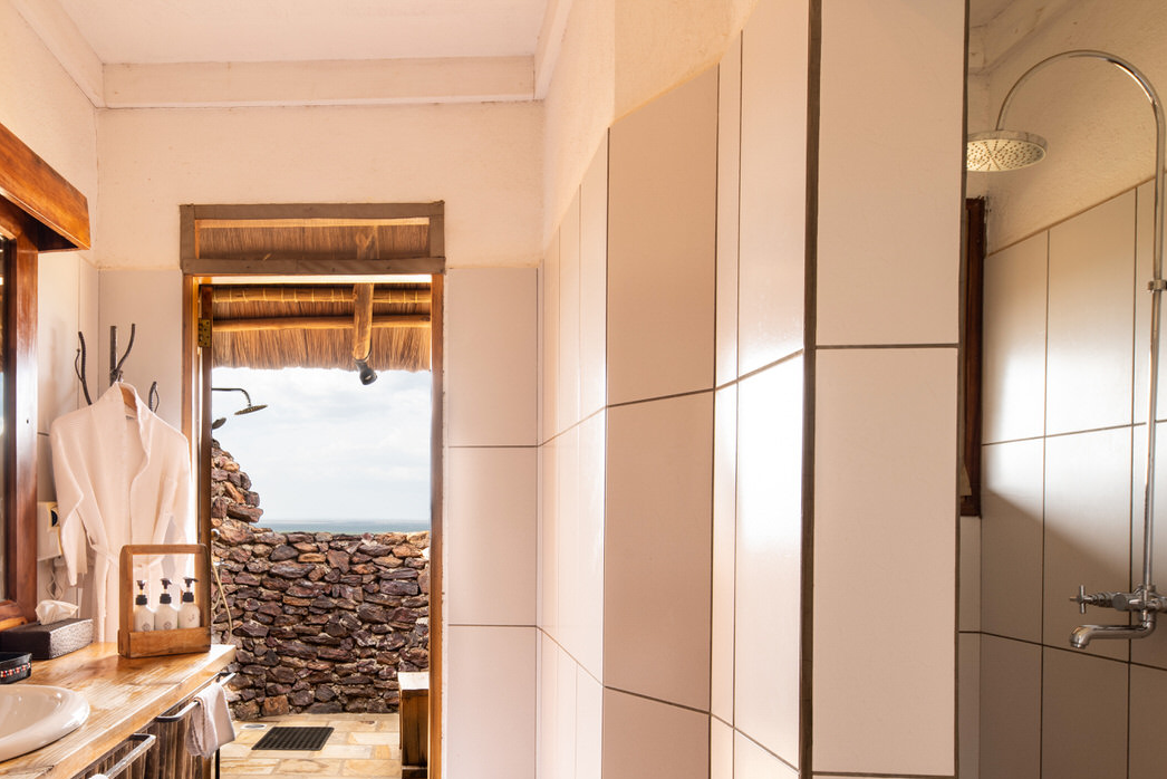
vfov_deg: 48.6
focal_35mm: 26
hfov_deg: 66.6
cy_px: 533
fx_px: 843
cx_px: 347
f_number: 11
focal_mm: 17
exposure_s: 1/80
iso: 200
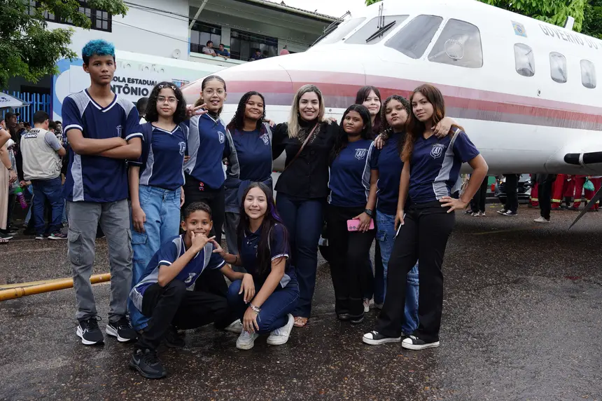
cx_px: 301
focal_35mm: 36
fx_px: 602
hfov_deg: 53.2
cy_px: 200
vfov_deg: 36.8
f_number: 3.5
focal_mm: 24
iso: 200
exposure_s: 1/320
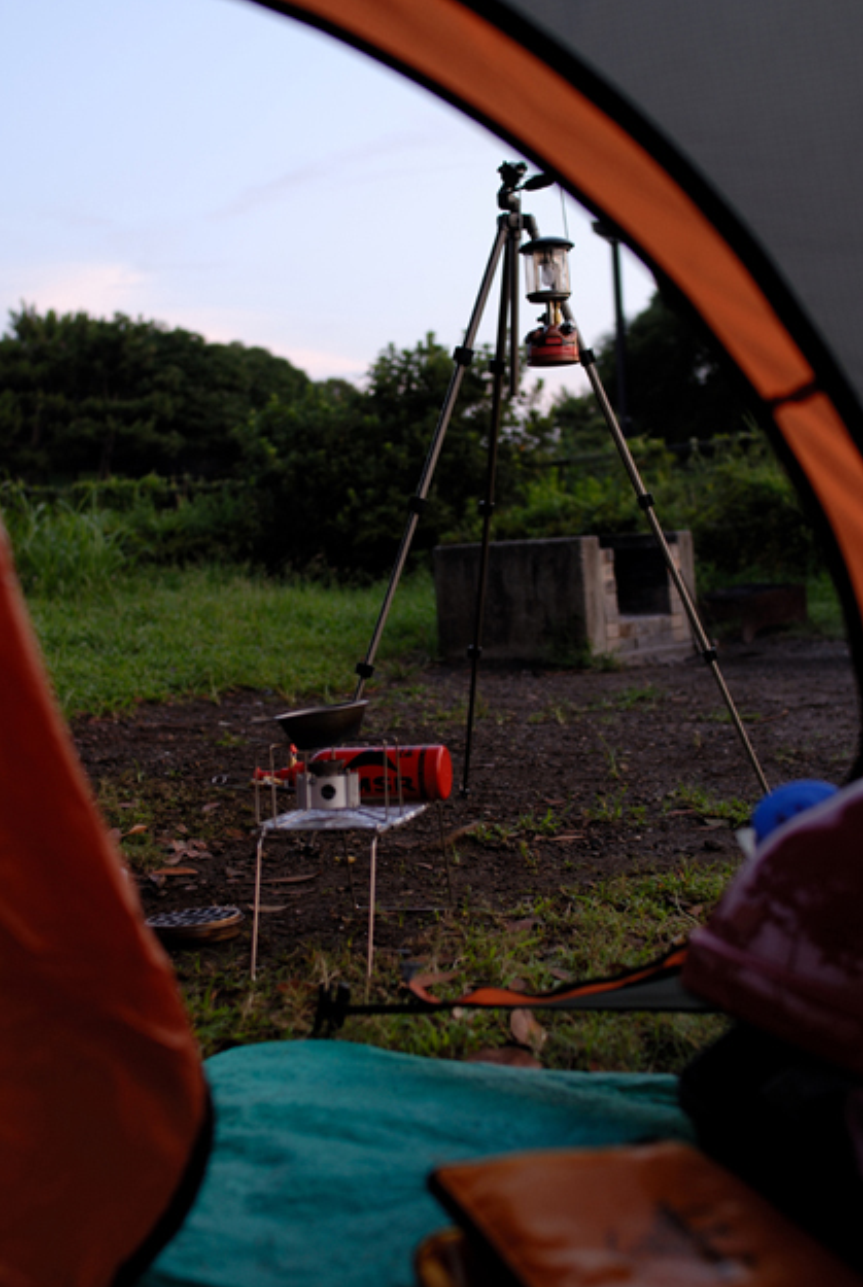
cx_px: 434
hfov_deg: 31.3
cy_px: 636
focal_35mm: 43
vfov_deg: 45.4
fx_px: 1540
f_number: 2.8
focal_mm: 28
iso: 100
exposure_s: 1/20
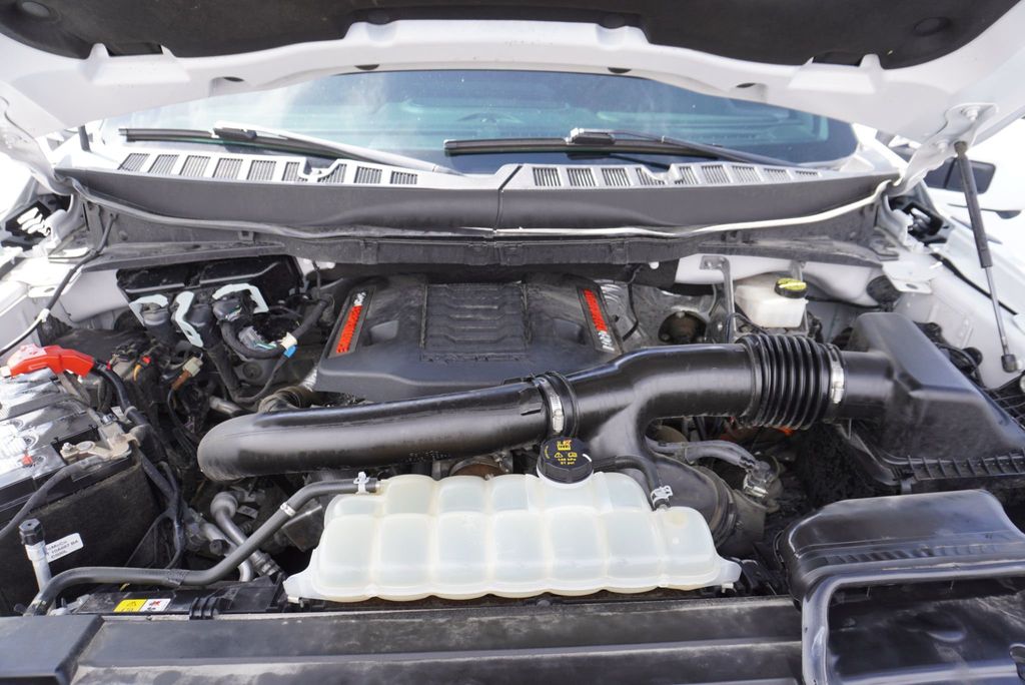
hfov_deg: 73.7
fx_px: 684
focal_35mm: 24
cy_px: 342
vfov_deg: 53.2
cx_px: 512
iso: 100
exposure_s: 1/100
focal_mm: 16
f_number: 4.5
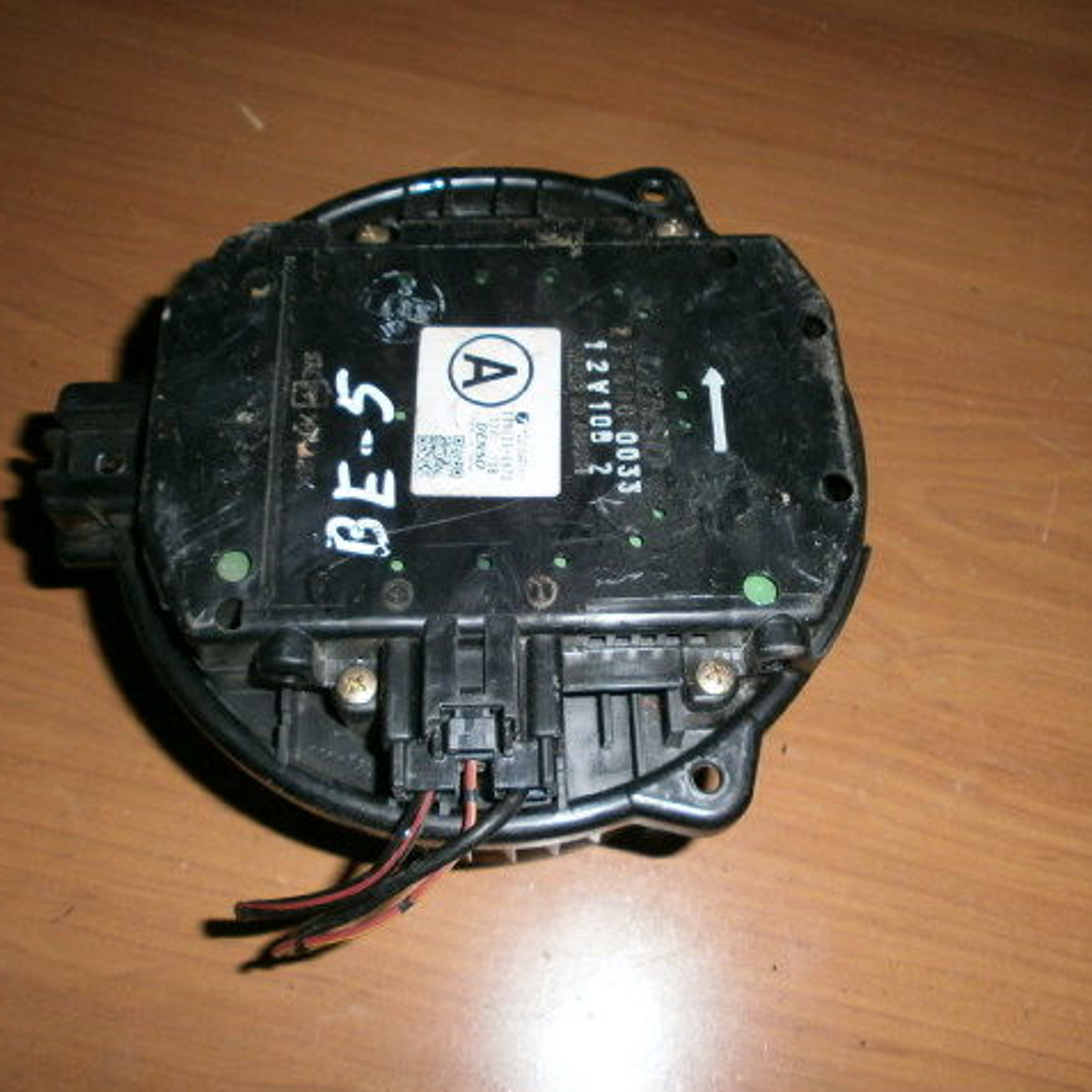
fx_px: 1142
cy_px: 547
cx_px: 517
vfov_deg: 51.1
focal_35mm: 32
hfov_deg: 51.1
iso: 125
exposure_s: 1/30
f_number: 2.9
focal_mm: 4.8
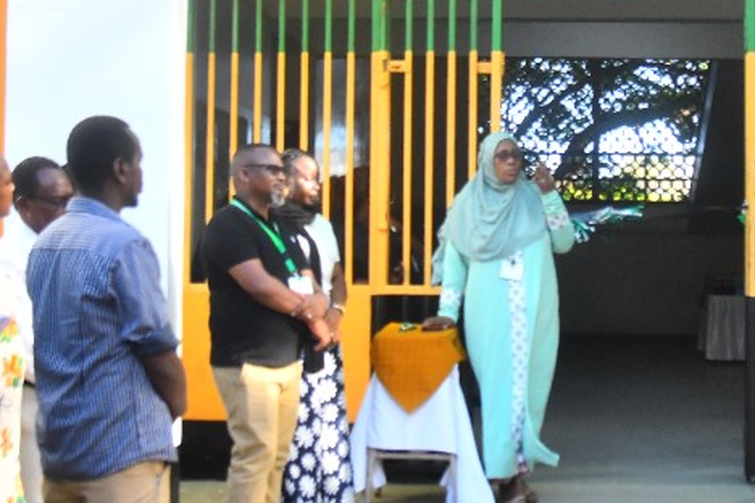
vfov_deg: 16.7
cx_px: 547
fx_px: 1720
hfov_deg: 24.5
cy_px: 247
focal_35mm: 82
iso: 1000
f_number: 4.5
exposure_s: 1/800
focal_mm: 24
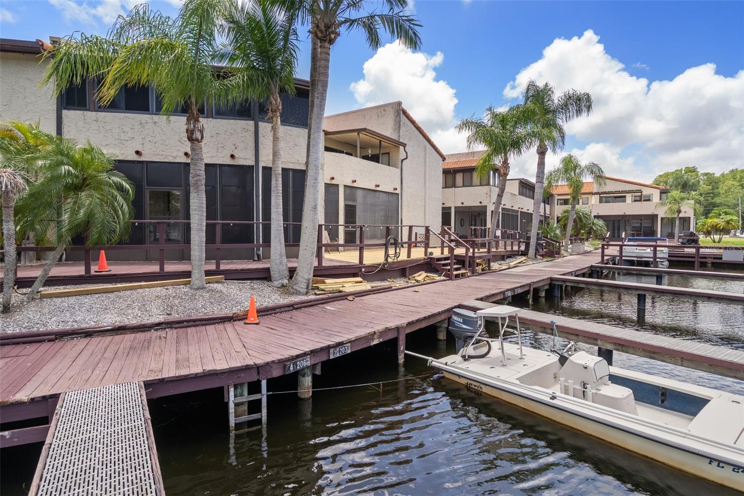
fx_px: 372
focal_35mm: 18
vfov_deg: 67.4
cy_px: 248
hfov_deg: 90.0
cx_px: 372
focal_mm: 18
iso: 320
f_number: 8
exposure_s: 1/80
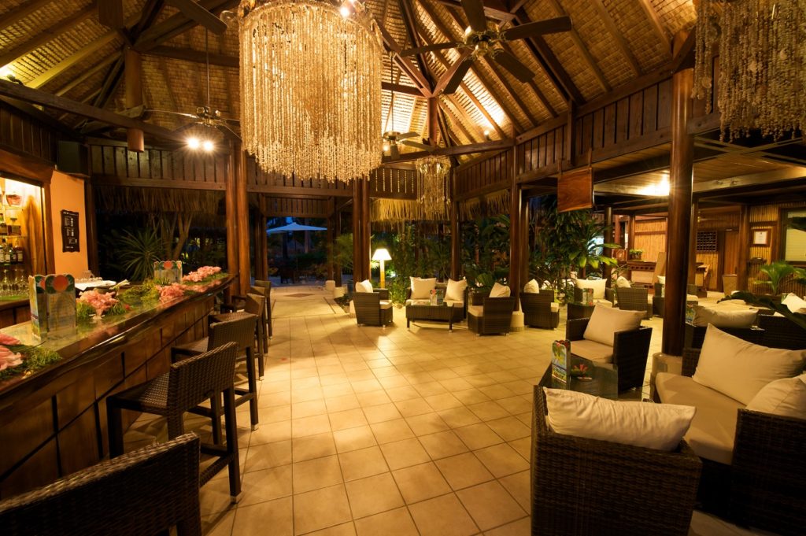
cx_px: 403
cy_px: 268
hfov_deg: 104.3
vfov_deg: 81.1
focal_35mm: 14
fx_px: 313
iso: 400
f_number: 11
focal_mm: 14
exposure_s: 2.5
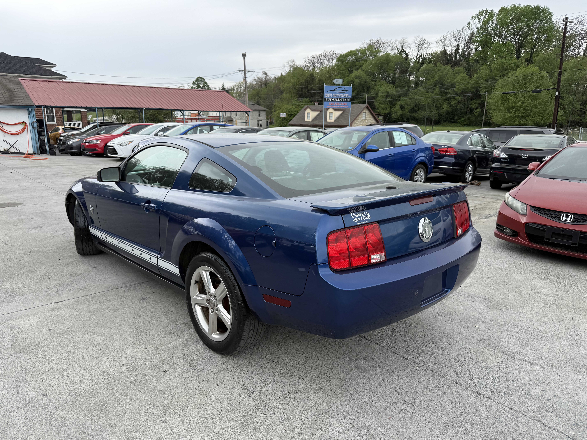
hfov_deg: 71.6
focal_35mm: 24
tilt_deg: -13.2
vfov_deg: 56.8
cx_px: 294
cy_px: 220
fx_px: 407
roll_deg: -0.4
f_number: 1.78
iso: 80
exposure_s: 1/1361
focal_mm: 6.76
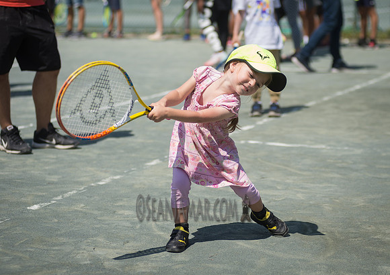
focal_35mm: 96
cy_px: 139
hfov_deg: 20.8
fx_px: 1059
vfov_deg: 14.8
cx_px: 238
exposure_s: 1/2000
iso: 160
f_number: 3.5
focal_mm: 80
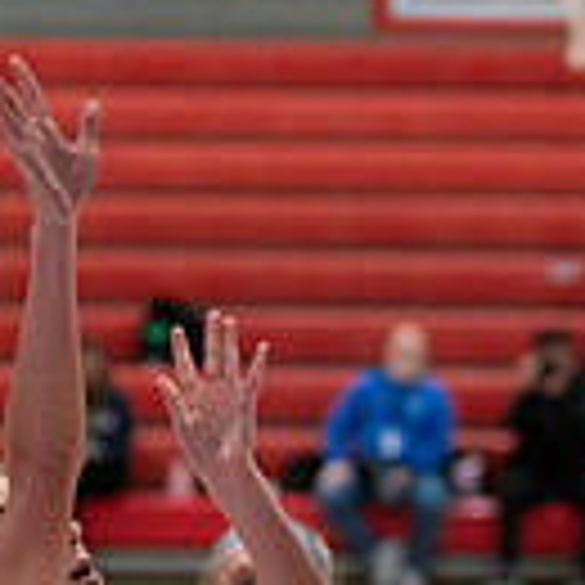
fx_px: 6501
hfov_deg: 5.2
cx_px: 266
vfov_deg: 5.1
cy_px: 592
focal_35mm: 340
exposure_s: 1/1000
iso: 3200
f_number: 2.8
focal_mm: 86
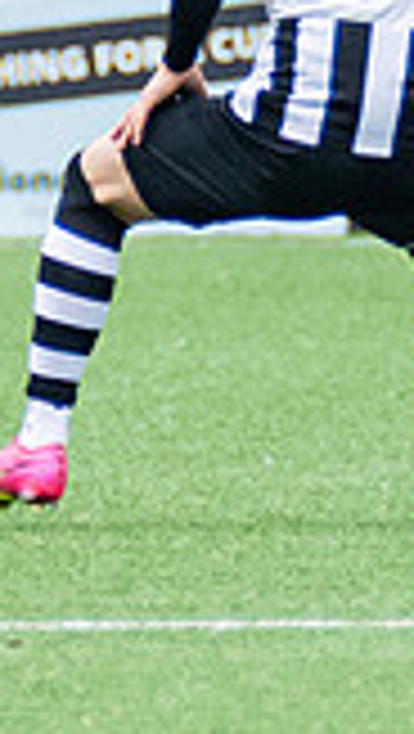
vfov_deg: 1.1
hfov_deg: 0.6
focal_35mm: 1948
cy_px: -156
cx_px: 1929
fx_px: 37919
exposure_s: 1/1250
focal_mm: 200
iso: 800
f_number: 4
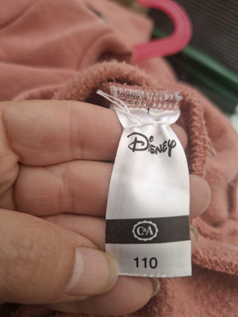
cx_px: 119
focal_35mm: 23
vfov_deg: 73.9
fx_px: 211
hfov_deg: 58.9
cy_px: 158
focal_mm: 5.54
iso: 50
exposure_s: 1/100
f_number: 1.8
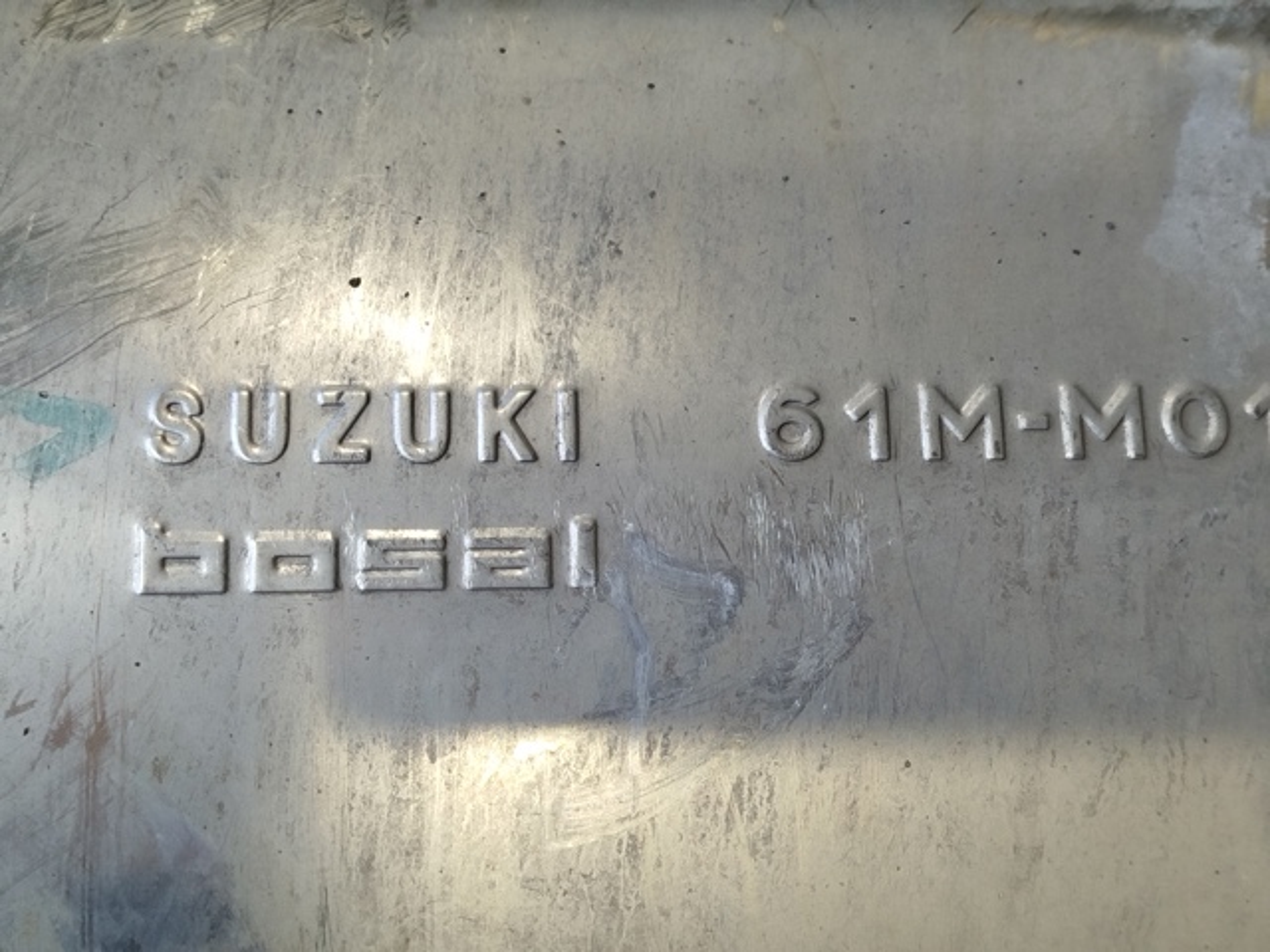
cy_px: 476
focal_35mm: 48
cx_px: 635
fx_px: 1761
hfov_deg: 39.7
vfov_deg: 30.3
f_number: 1.7
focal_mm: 5.31
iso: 320
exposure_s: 1/33
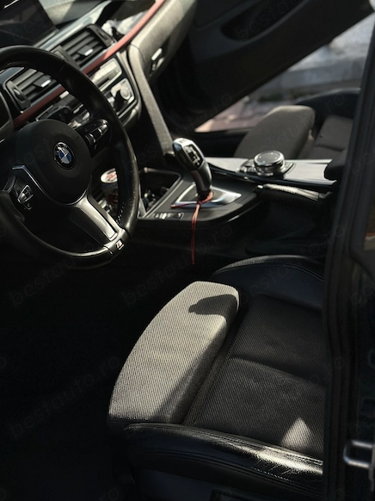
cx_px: 132
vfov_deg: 29.2
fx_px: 954
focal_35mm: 66
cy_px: 163
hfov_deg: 22.2
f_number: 1.78
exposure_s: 1/2358
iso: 100
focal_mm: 6.86
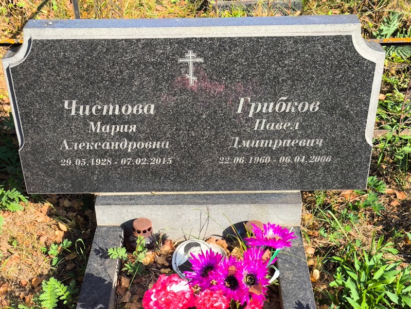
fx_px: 594
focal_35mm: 50
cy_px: 154
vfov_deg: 29.1
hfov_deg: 38.2
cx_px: 206
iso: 50
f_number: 1.7
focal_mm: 4.71
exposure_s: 1/649
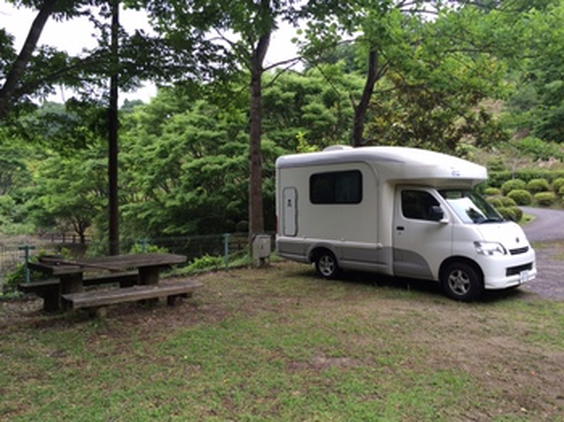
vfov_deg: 48.2
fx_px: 472
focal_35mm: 29
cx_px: 282
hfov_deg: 61.7
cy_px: 211
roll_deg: -0.8
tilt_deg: -0.5
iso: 32
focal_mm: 4.15
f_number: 2.2
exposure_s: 1/120
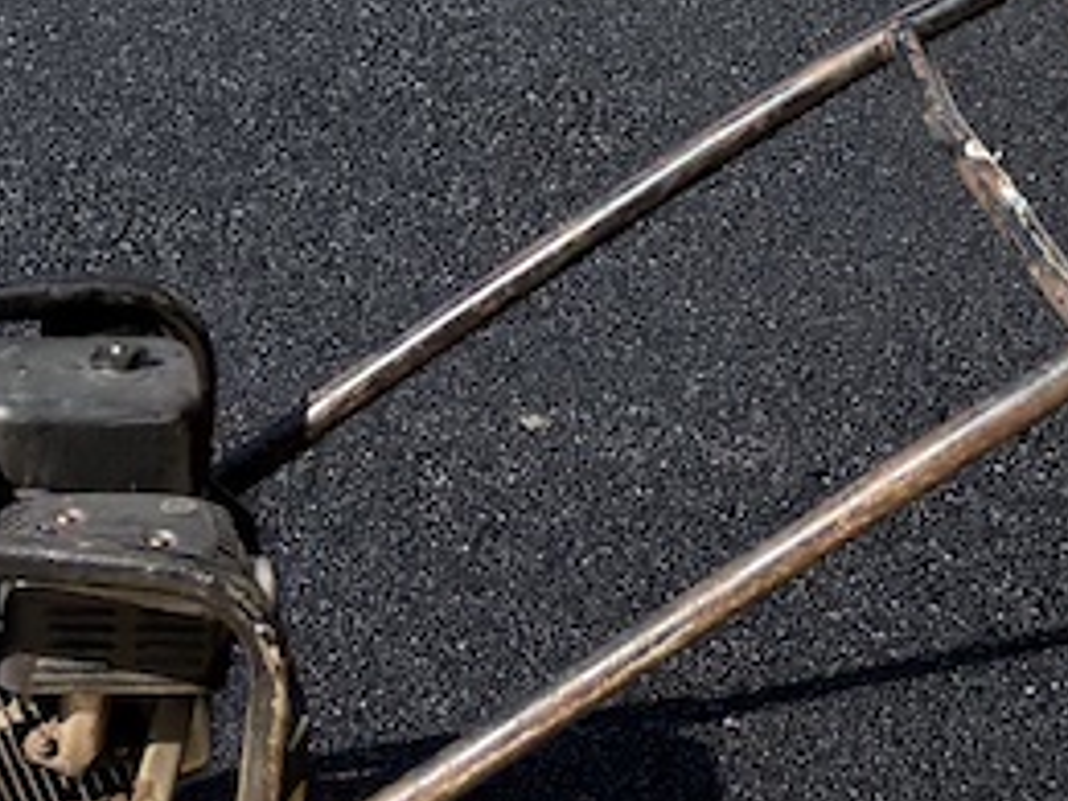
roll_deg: -1.7
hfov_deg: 13.1
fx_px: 4659
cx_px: 678
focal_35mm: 151
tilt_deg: -15.8
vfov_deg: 9.4
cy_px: -550
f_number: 1.6
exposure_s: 1/3205
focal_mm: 5.96
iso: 50
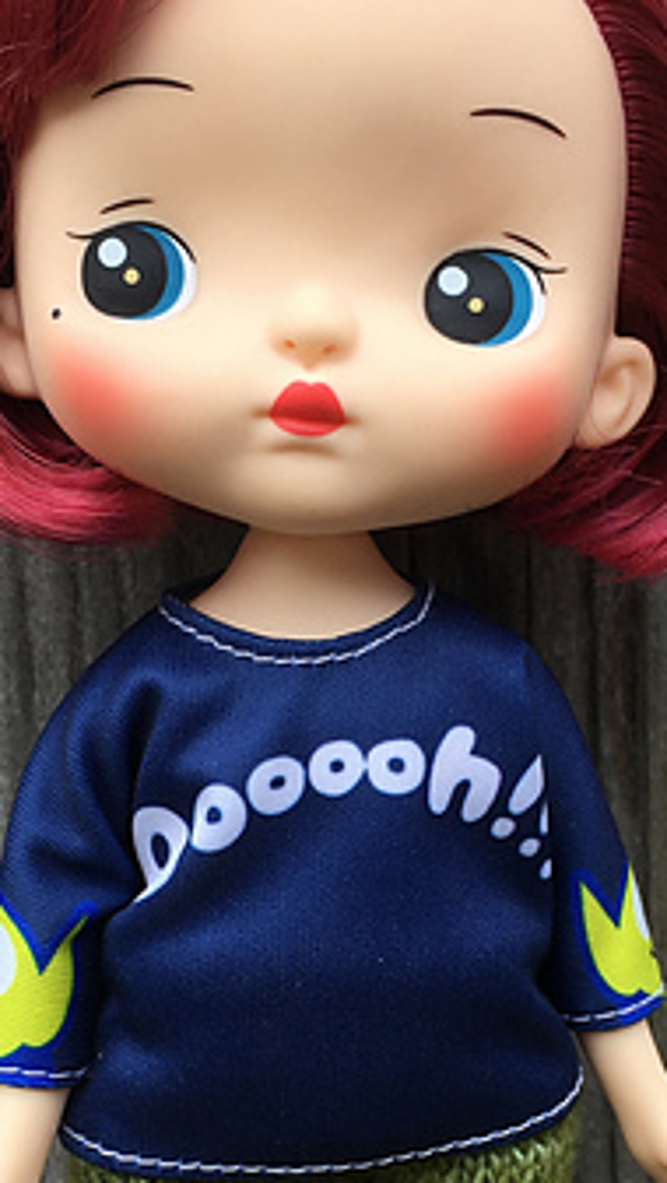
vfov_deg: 34.4
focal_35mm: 60
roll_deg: +0.6
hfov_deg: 20.1
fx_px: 1883
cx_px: 369
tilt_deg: -15.1
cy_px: 835
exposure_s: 1/153
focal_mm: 4.15
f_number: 2.2
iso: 25
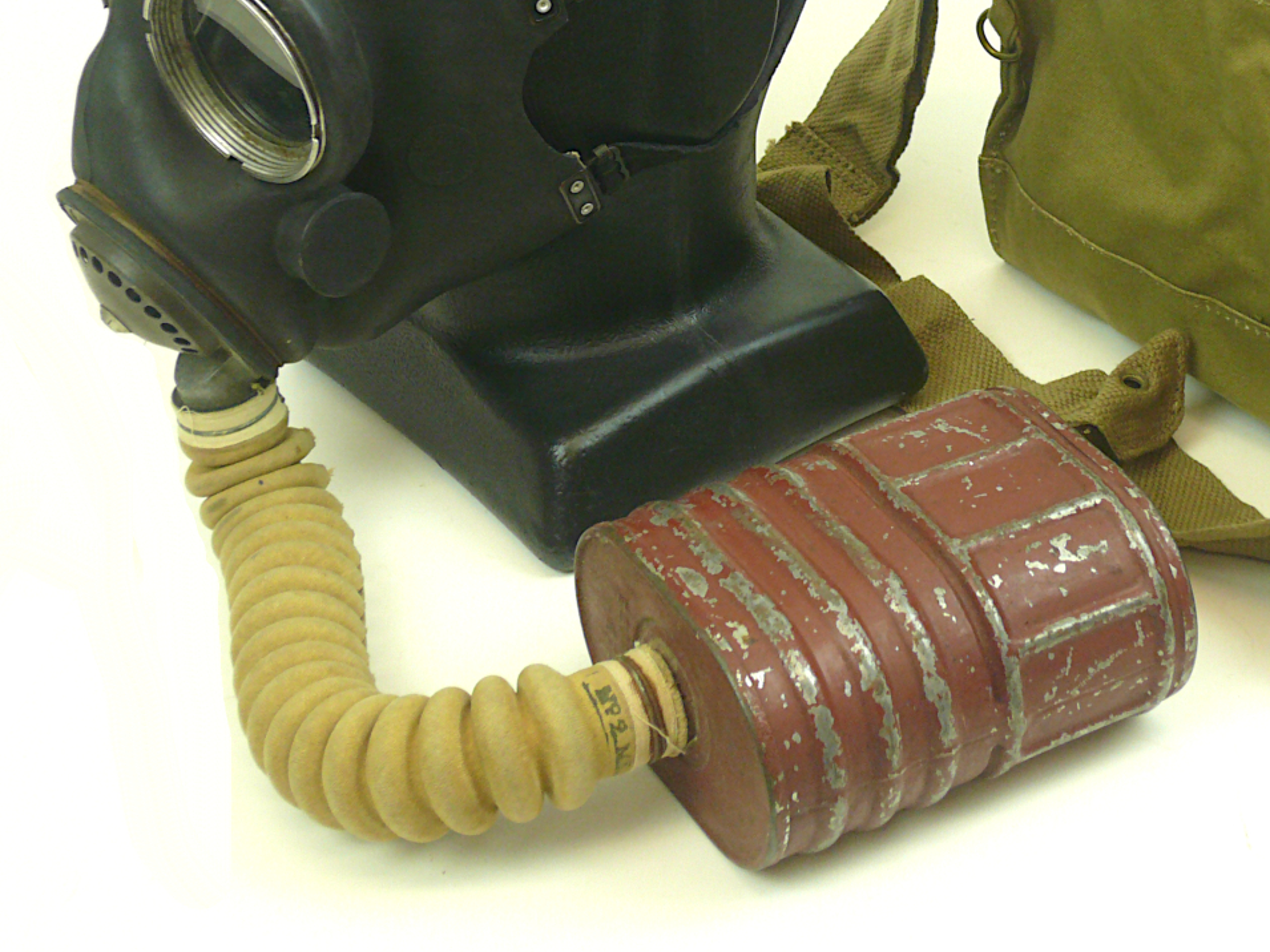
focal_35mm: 74
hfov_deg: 26.2
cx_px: 871
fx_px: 2715
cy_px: 187
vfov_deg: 19.7
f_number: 3.5
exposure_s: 1/60
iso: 100
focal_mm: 7.5
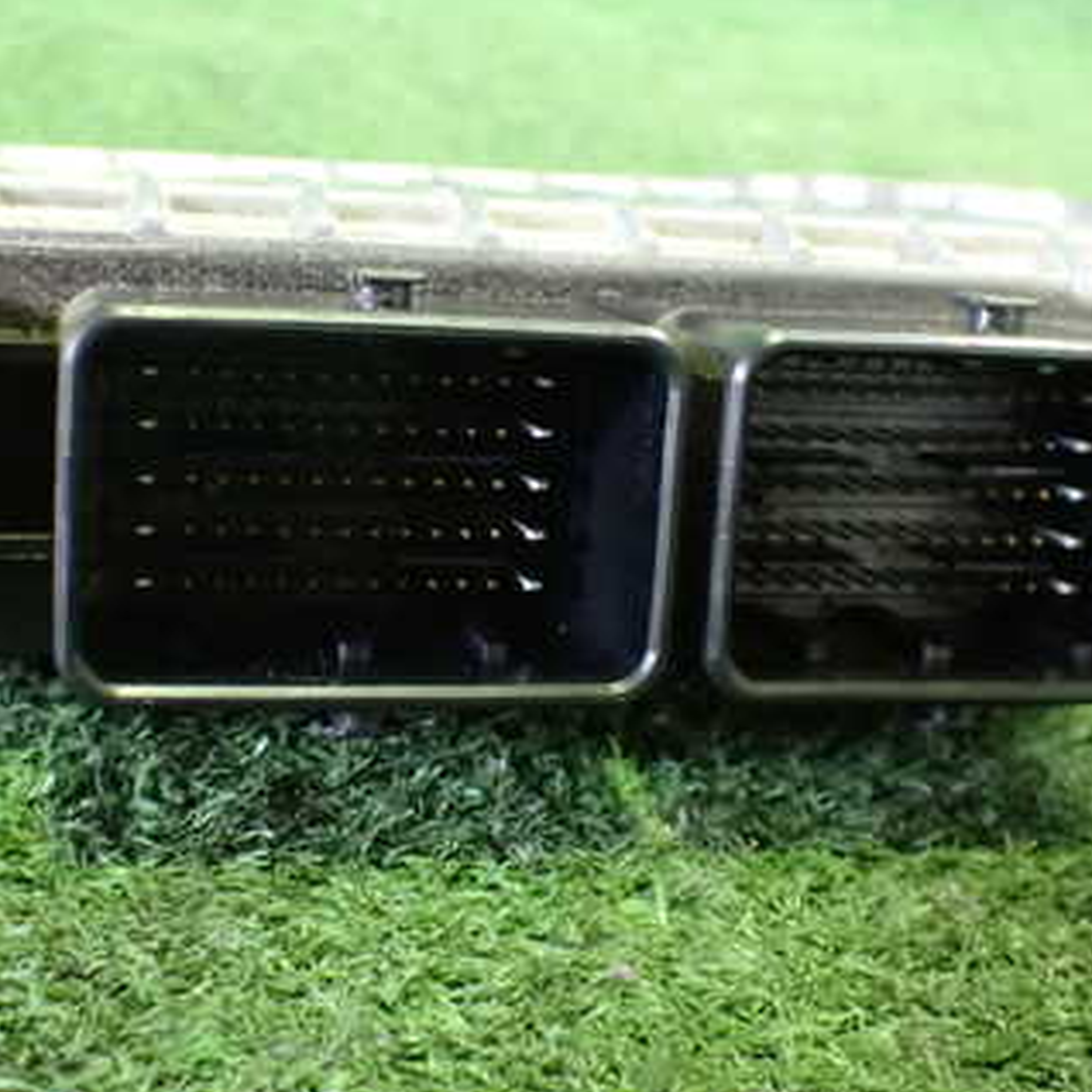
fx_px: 1785
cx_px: 419
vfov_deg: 34.0
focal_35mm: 50
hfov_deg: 33.9
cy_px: 488
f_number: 2.3
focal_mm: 5.4
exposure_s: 1/30
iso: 1250
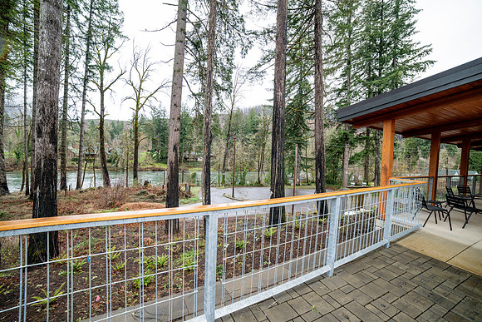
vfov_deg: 81.2
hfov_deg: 104.2
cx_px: 241
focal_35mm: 14
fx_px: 187
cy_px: 161
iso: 1600
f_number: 6.3
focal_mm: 14
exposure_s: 1/250
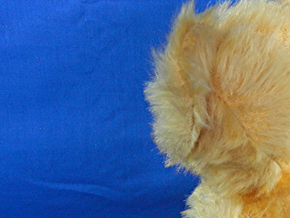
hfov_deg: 23.2
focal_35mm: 82
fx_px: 687
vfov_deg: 17.6
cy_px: 221
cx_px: 259
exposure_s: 1/30
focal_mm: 5.4
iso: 200
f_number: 3.5
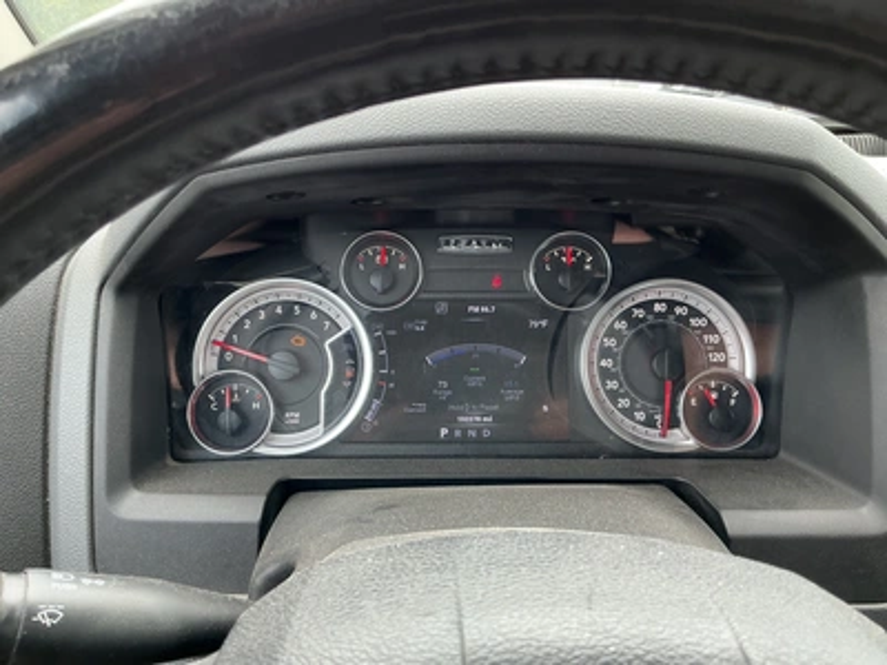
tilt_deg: -19.5
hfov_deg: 63.4
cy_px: 332
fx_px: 717
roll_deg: +0.5
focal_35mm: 28
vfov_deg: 49.7
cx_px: 444
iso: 40
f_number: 1.8
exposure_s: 1/122
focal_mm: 3
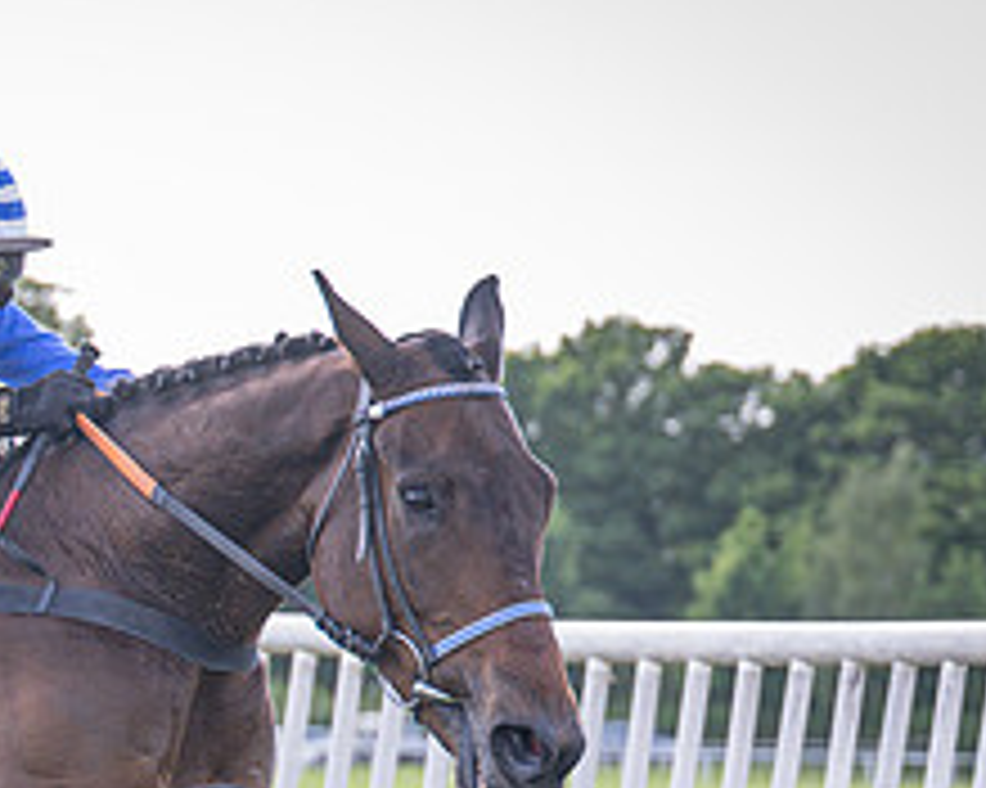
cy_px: 1064
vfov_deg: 5.2
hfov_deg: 6.5
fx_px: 8605
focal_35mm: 295
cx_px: -623
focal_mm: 70
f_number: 2.8
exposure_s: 1/1600
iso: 640
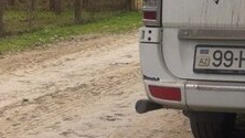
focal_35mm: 113
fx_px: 734
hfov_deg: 17.7
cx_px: 324
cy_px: -101
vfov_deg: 10.2
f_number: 2.8
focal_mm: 3.85
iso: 80
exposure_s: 1/318
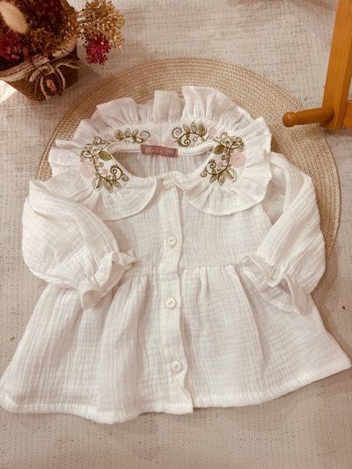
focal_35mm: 24
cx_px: 176
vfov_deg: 71.6
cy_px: 234
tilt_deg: -78.2
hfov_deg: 56.8
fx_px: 325
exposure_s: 1/100
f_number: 1.78
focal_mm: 6.76
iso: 200
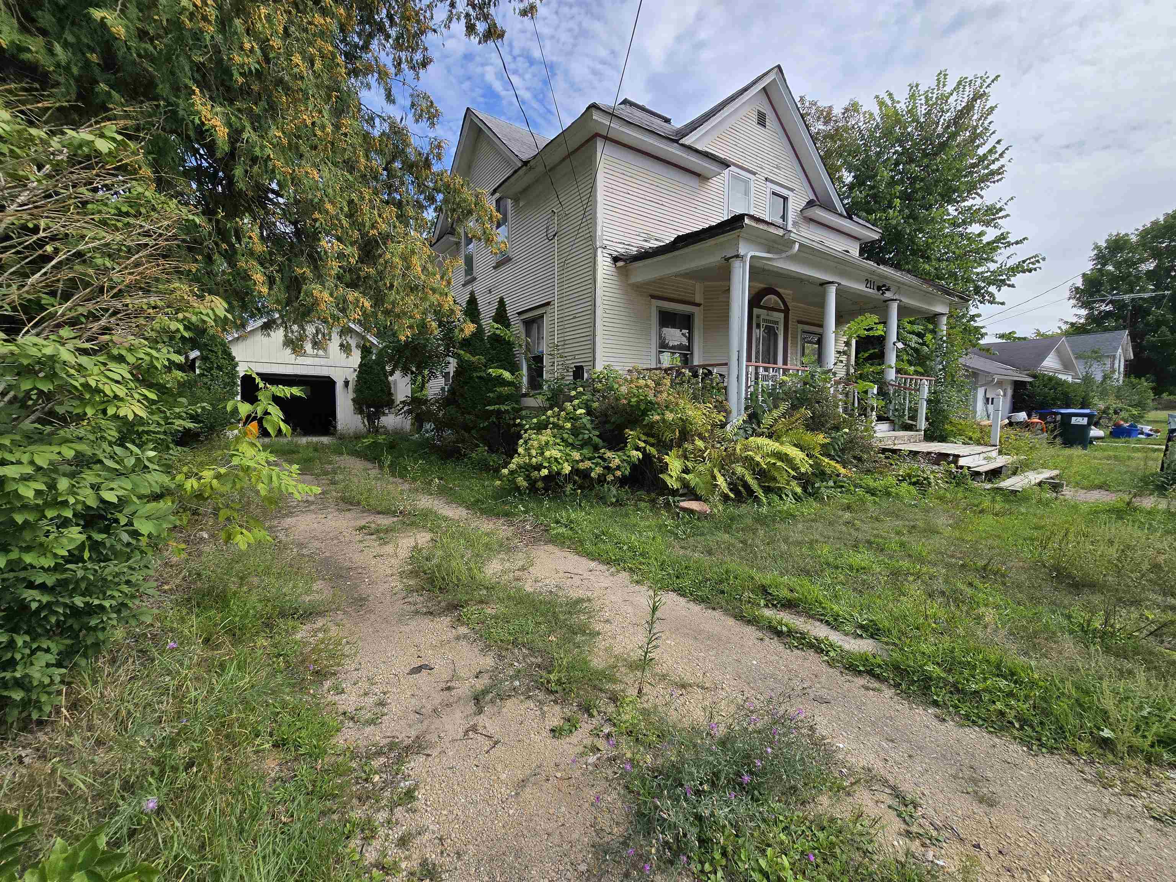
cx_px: 588
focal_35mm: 13
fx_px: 442
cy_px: 441
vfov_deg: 89.9
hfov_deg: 106.2
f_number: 2.2
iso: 50
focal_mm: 2.2
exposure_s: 1/2088
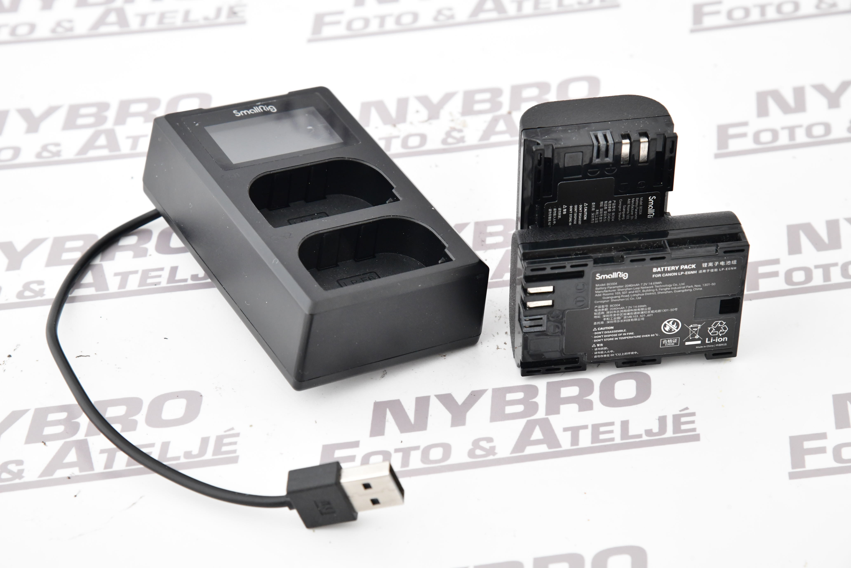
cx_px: 426
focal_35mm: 110
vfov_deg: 12.5
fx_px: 2600
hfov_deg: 18.6
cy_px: 284
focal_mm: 110
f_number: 11
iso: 3200
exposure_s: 1/125
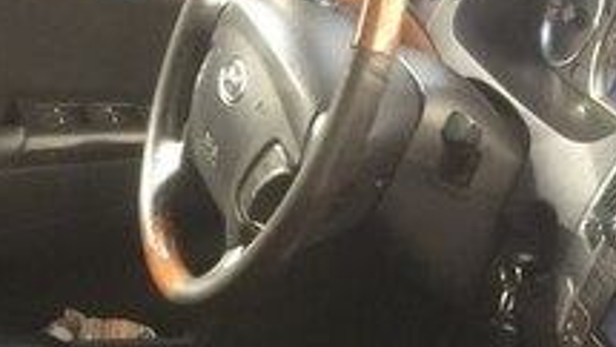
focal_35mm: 97
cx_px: 289
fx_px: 1585
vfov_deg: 11.6
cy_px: 621
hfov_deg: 22.0
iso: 40
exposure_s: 1/33
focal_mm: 4.15
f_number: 2.2
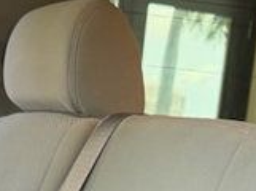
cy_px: 497
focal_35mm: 153
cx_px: 70
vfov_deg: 8.6
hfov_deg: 12.9
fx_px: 1129
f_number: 1.78
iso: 160
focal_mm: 6.76
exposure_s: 1/153
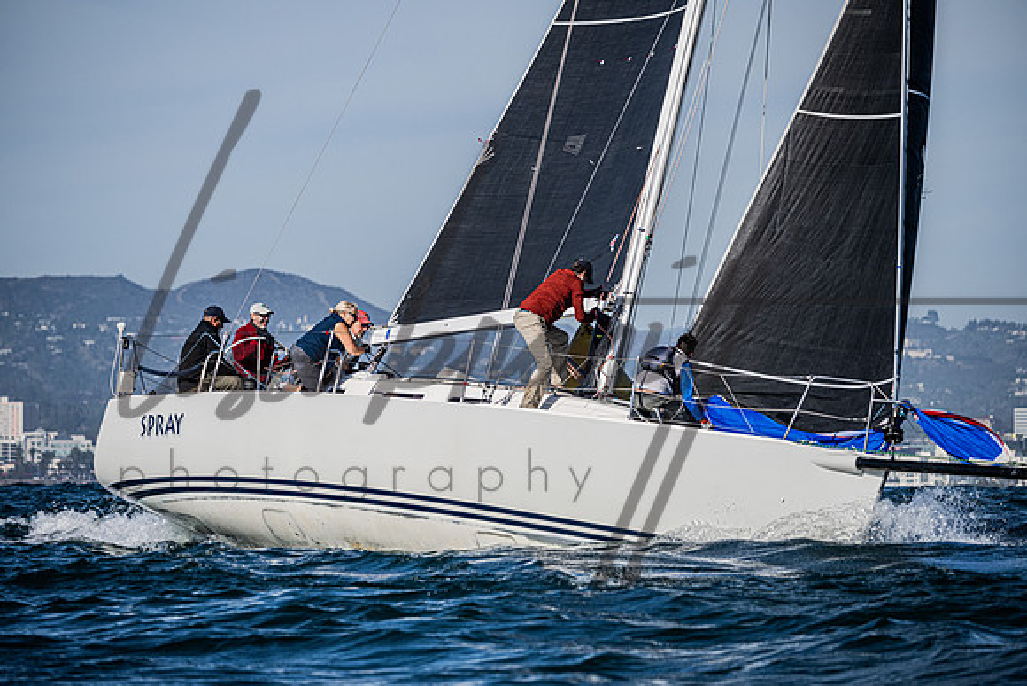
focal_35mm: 246
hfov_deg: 8.4
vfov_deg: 5.6
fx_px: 7027
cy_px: 342
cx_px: 493
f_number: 5.6
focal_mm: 230
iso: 320
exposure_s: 1/3200
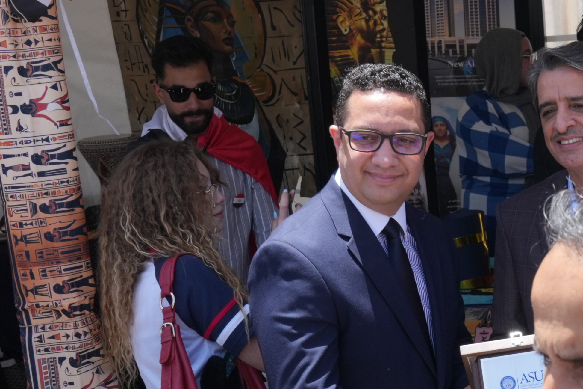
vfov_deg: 15.1
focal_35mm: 90
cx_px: 666
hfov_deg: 21.3
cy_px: 313
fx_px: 1457
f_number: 6.3
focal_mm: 25
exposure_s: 1/400
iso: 320
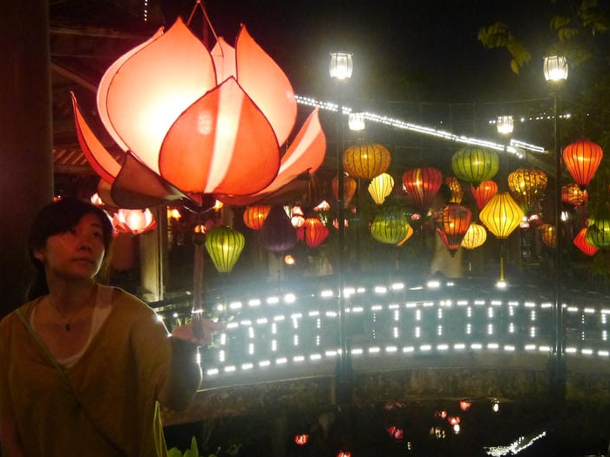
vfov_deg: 30.2
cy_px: 255
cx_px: 403
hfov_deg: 39.2
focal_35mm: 48
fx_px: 846
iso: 1600
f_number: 3.5
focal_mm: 14
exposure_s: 1/25
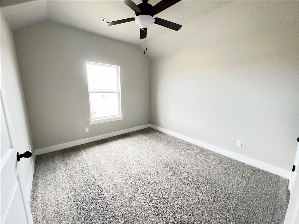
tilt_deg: -10.0
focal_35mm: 13
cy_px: 112
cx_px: 150
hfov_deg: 106.2
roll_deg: -0.2
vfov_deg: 89.9
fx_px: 112
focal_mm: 1.57
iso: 160
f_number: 1.8
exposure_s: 1/60
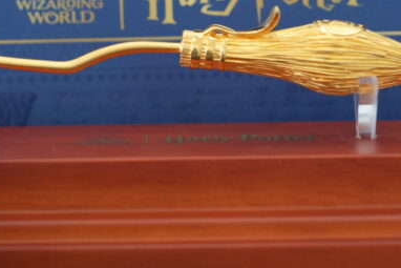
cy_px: 127
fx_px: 2362
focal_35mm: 212
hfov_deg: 9.7
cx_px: 136
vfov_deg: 6.5
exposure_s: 1/160
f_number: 4
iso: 1250
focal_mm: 90
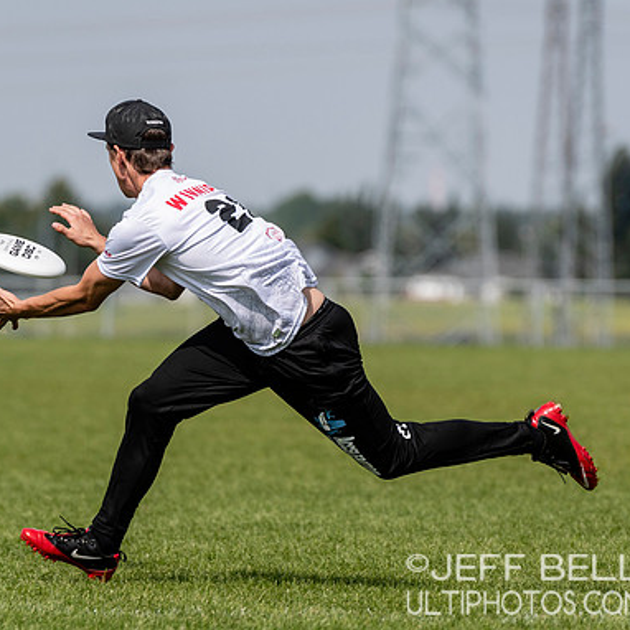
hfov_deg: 4.1
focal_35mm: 431
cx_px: 297
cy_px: 316
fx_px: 8875
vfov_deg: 4.1
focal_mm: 200
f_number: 4
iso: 200
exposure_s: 1/2500
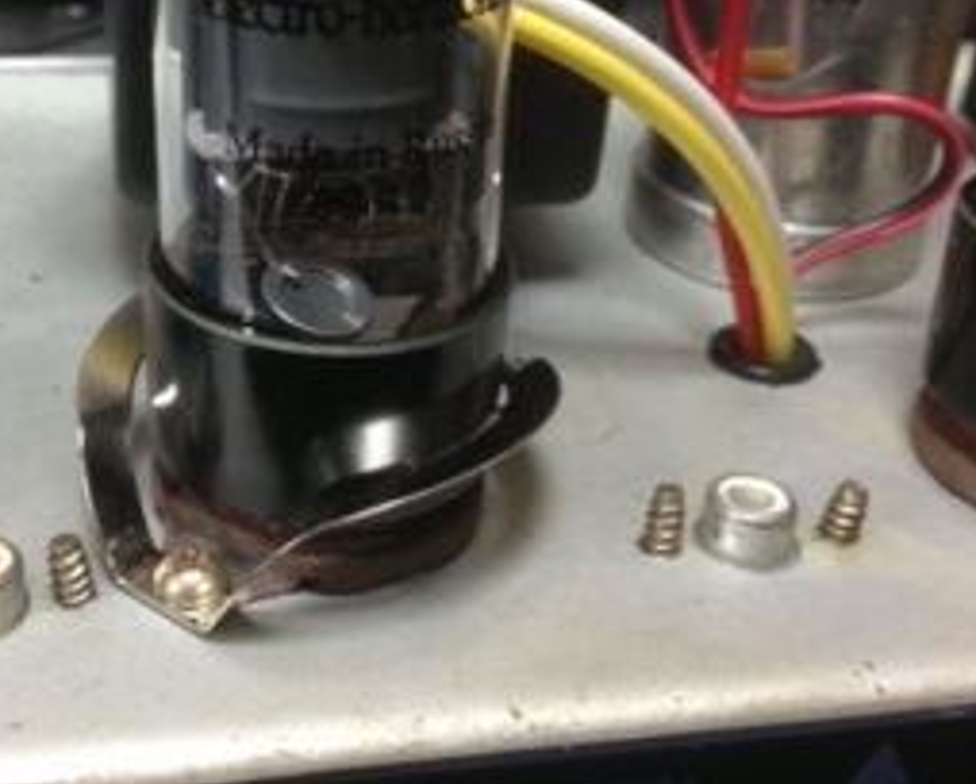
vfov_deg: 26.6
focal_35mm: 57
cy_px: 265
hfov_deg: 32.8
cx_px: 354
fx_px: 1649
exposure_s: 1/20
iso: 100
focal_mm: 4.13
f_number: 2.4
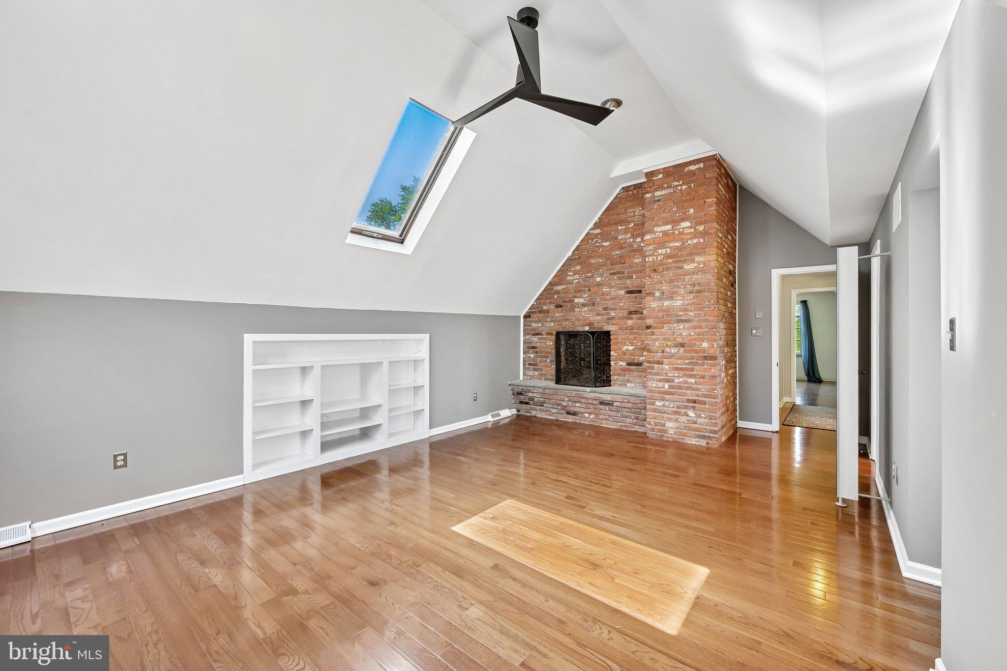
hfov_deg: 104.3
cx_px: 504
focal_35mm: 14
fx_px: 392
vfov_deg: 81.2
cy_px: 336
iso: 400
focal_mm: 14
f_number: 8
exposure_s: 1/8
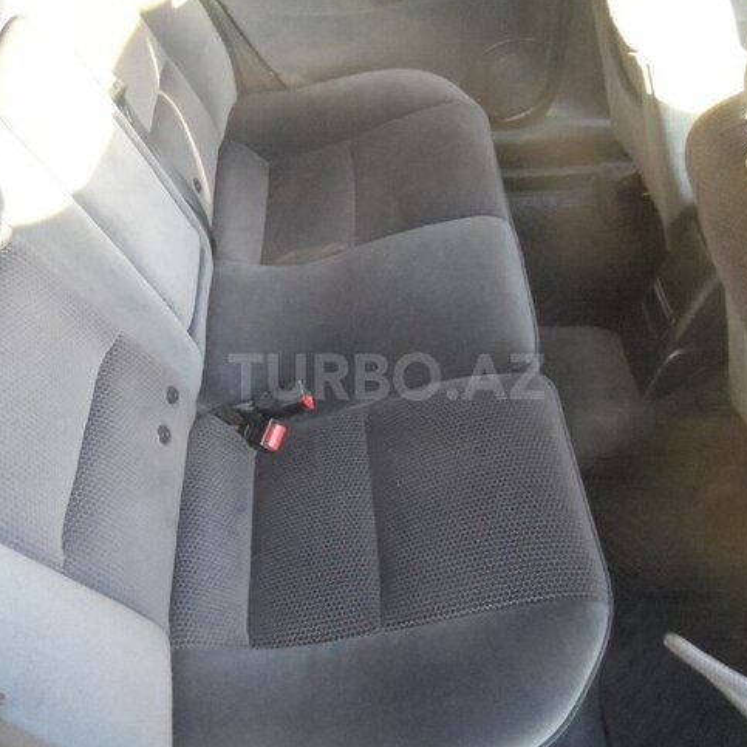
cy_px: 377
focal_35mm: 29
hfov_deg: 55.6
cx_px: 387
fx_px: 708
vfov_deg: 55.6
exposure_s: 1/20
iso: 800
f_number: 3.2
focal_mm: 4
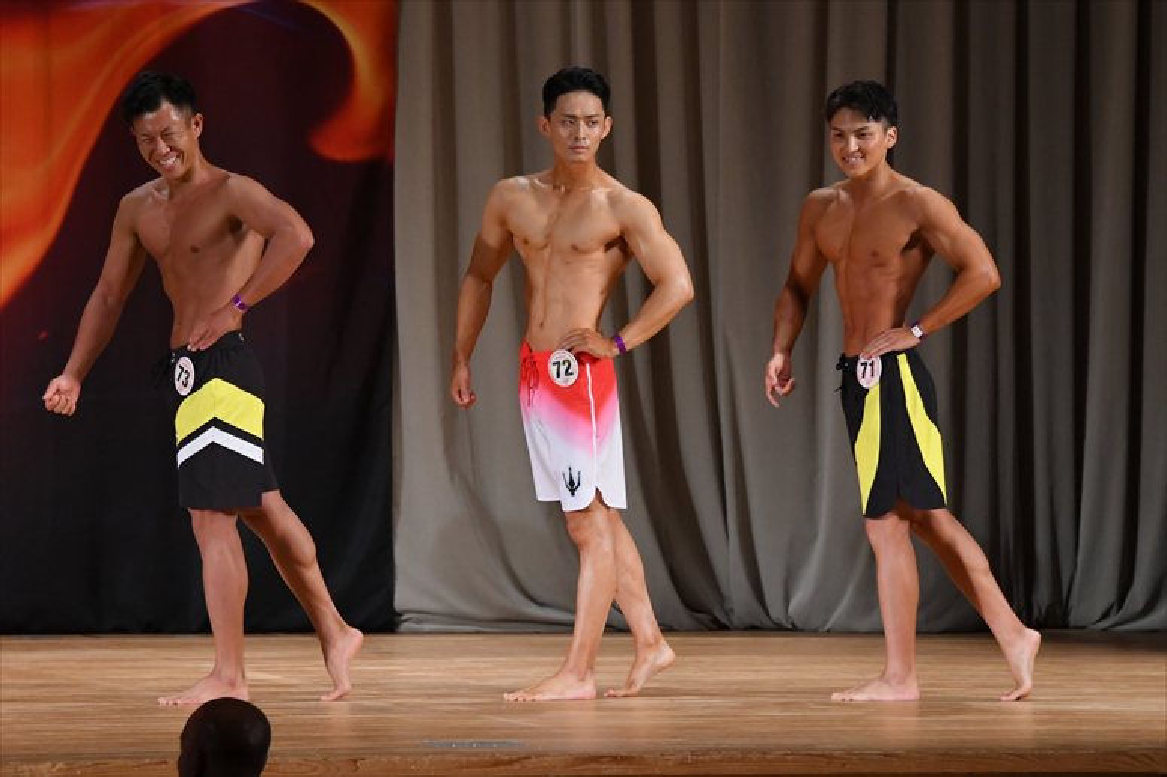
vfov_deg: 5.7
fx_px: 7776
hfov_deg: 8.6
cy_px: 388
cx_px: 584
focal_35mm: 240
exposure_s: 1/400
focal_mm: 160
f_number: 5.6
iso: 3200
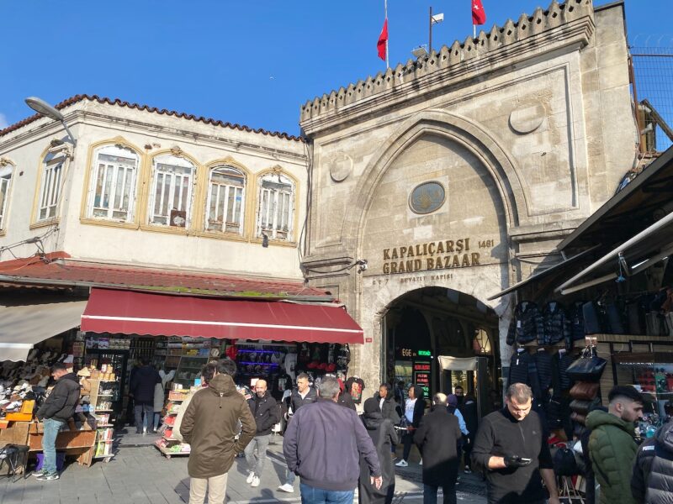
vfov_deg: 53.1
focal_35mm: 26
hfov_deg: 67.3
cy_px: 252
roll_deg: -1.7
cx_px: 336
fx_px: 505
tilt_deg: +10.8
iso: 32
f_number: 1.8
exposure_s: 1/3497
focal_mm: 4.25
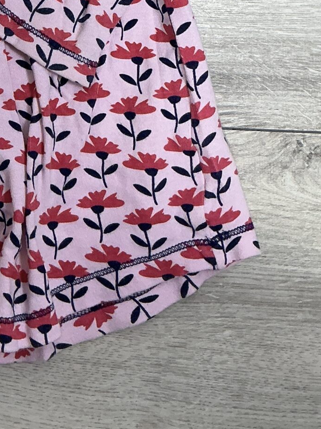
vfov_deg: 21.8
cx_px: -62
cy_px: -123
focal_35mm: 81
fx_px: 1002
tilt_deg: -84.2
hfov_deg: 17.4
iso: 40
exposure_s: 1/50
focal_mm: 3
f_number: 1.8
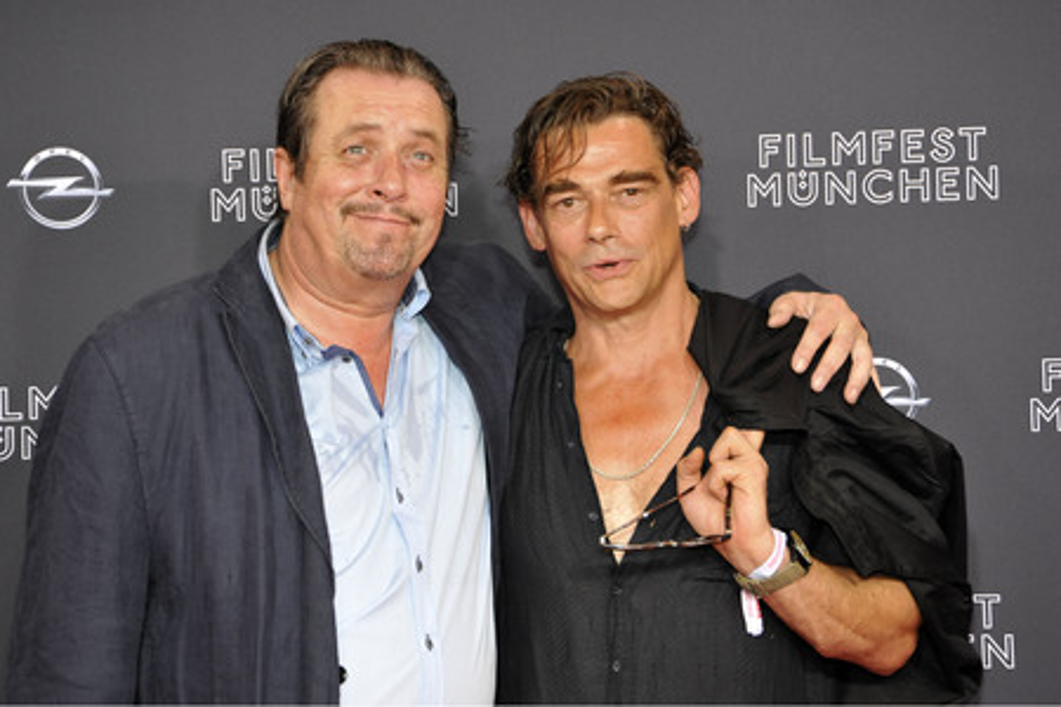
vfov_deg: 14.4
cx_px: 530
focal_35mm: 95
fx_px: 2800
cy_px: 354
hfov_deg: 21.5
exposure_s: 1/250
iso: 2000
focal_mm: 95
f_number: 7.1
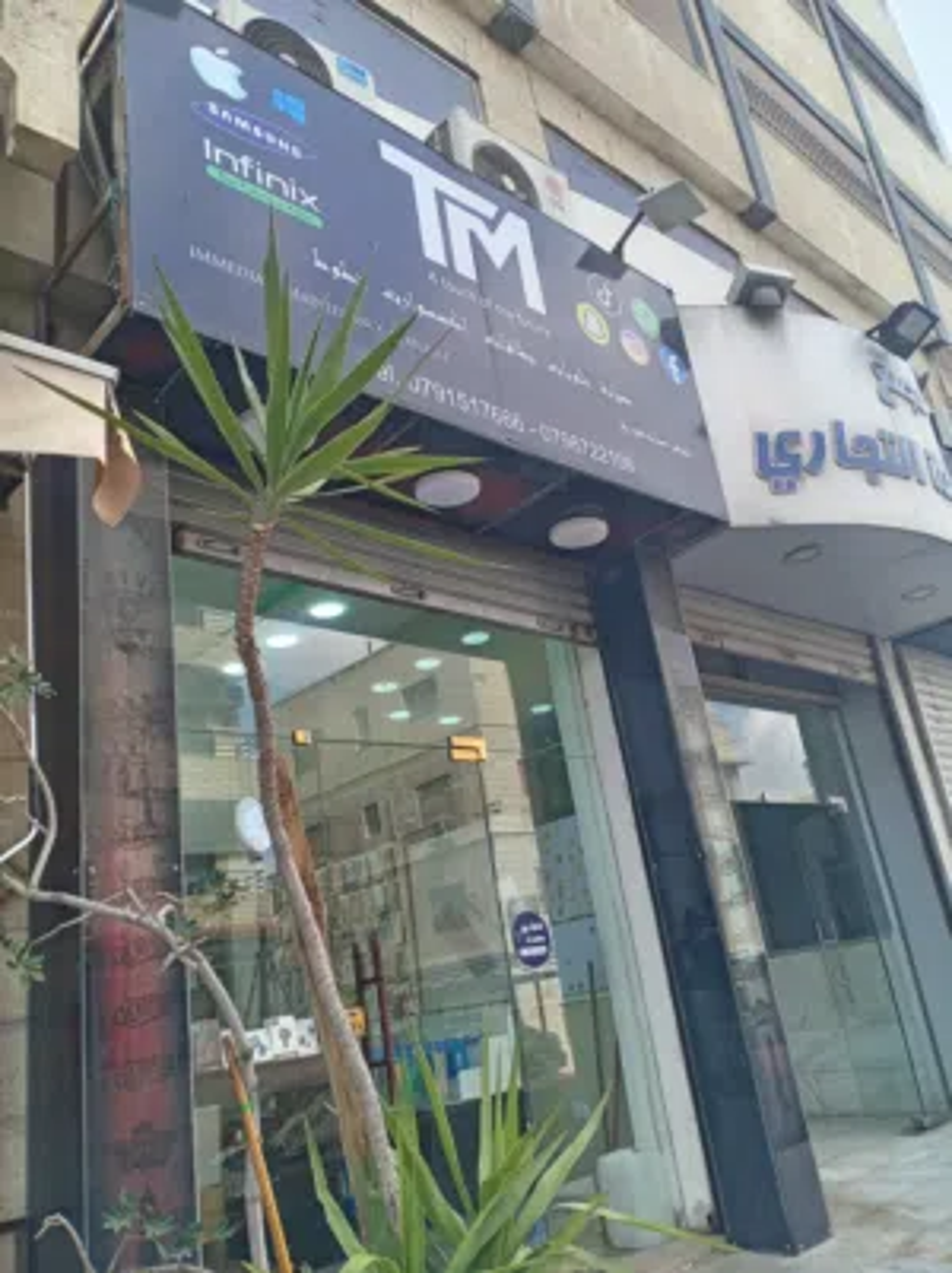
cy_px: 636
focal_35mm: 27
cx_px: 476
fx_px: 992
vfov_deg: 65.4
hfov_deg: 51.3
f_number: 1.8
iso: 100
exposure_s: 1/108
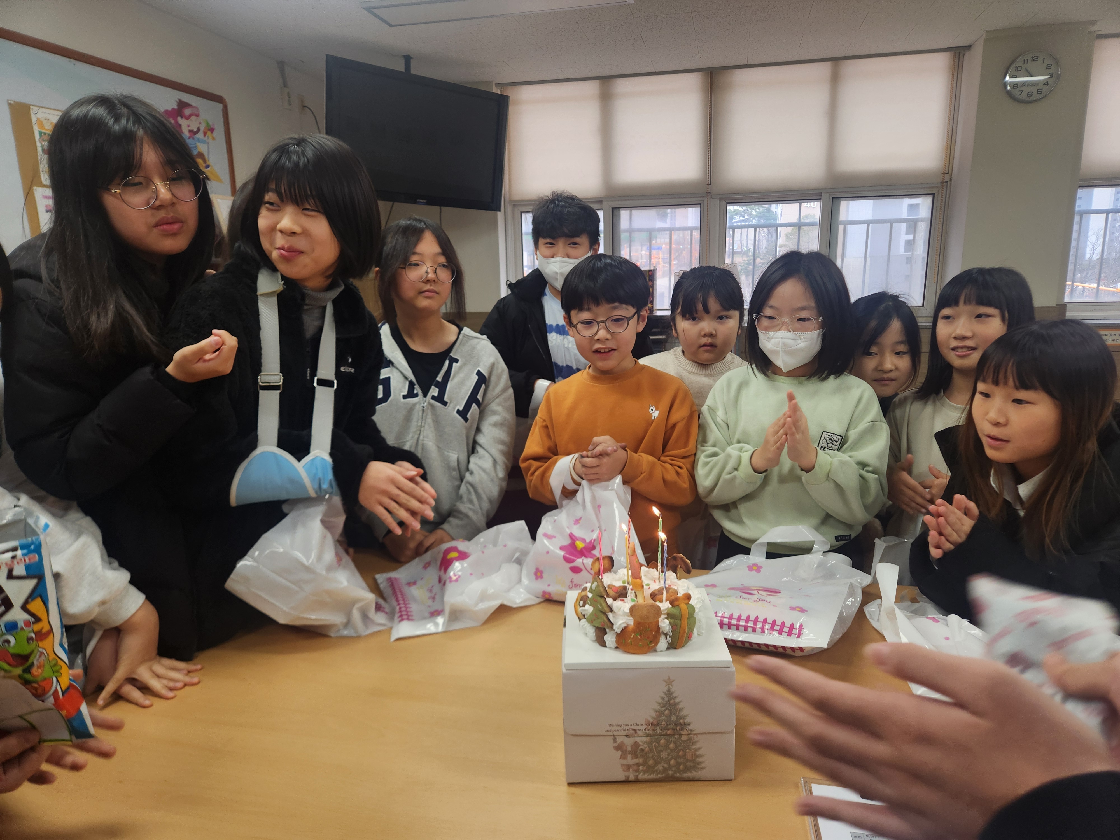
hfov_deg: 73.9
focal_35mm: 23
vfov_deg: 58.9
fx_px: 744
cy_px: 420
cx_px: 560
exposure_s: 1/120
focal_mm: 5.4
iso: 80
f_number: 1.8
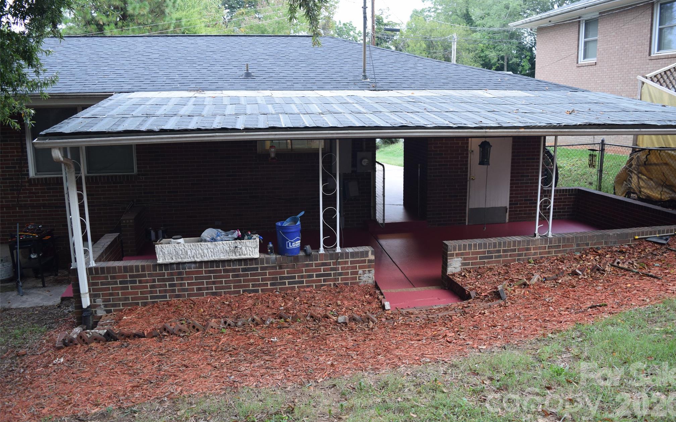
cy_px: 199
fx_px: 516
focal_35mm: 28
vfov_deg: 44.5
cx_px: 344
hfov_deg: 66.5
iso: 400
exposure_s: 1/80
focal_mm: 18
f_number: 4.5
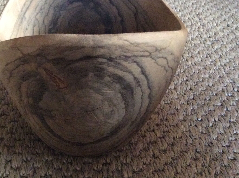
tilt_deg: -40.7
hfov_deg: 40.1
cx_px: 82
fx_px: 324
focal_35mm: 47
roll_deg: -0.8
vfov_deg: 30.7
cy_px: 72
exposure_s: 1/17
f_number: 2.4
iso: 400
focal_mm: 3.3
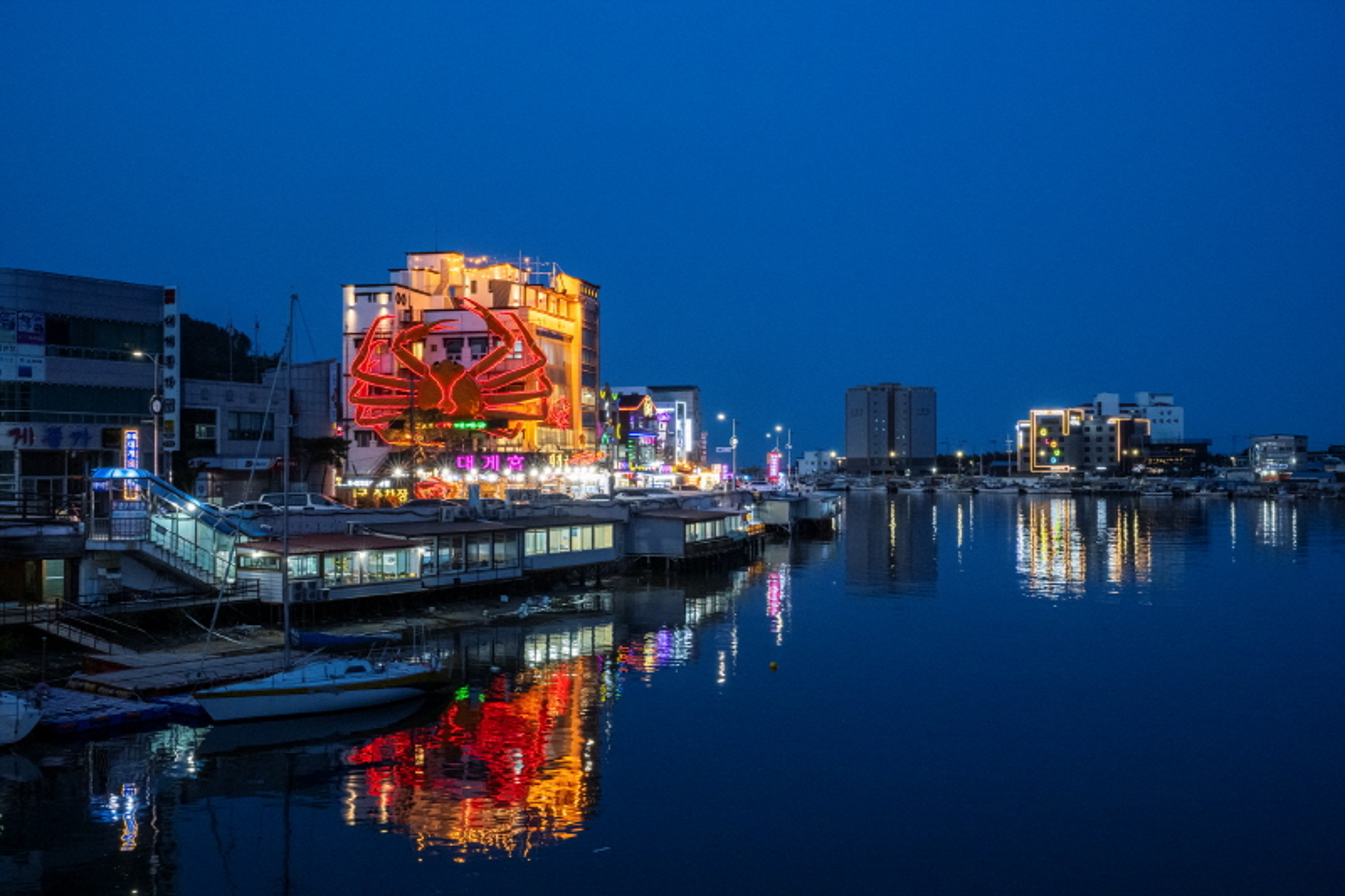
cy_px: 448
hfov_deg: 51.9
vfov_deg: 35.9
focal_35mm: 37
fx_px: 1382
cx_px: 672
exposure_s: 1/10
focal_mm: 37
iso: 2500
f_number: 16
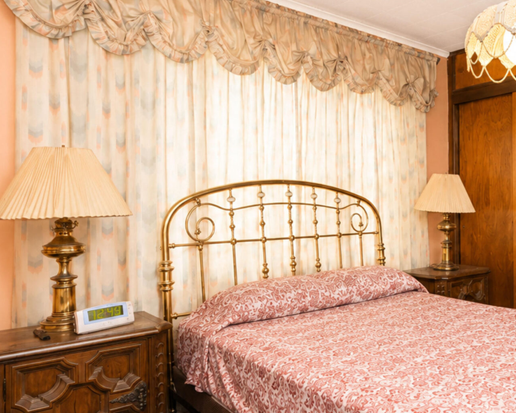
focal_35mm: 30
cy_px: 203
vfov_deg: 48.5
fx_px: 458
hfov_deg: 55.1
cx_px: 404
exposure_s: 1/15
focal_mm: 16
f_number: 4
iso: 64
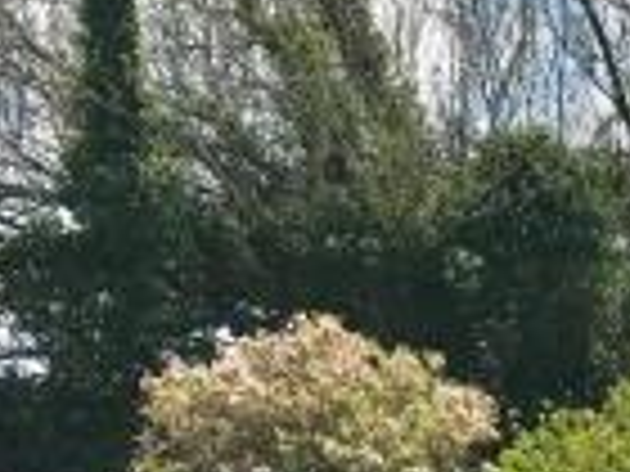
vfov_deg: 11.9
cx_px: 898
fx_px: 2129
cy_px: 766
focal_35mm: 117
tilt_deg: -10.0
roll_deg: +1.3
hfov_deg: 15.7
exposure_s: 1/3195
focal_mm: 3.99
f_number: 1.8
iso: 20
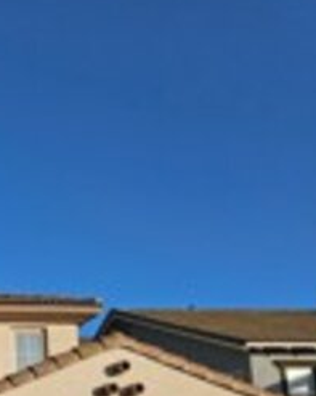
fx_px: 796
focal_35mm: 68
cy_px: 401
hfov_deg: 17.7
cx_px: -268
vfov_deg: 26.4
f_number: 1.7
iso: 10
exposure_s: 1/1002
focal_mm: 6.3
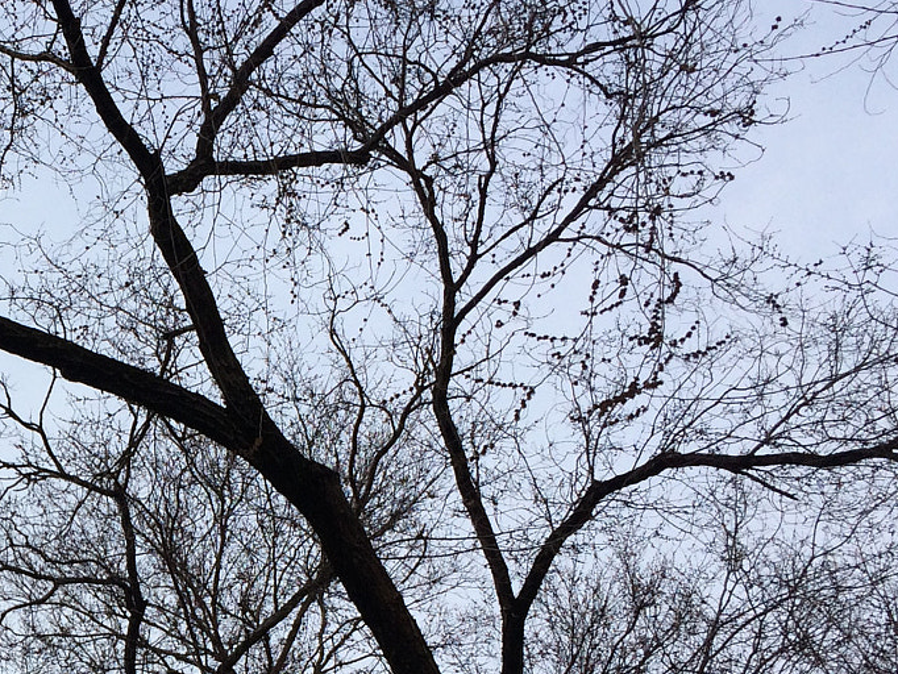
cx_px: -63
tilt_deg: +39.5
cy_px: 558
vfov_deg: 21.3
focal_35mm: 68
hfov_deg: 26.5
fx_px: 1765
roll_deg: +1.6
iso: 32
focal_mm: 4.15
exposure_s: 1/554
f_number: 2.2
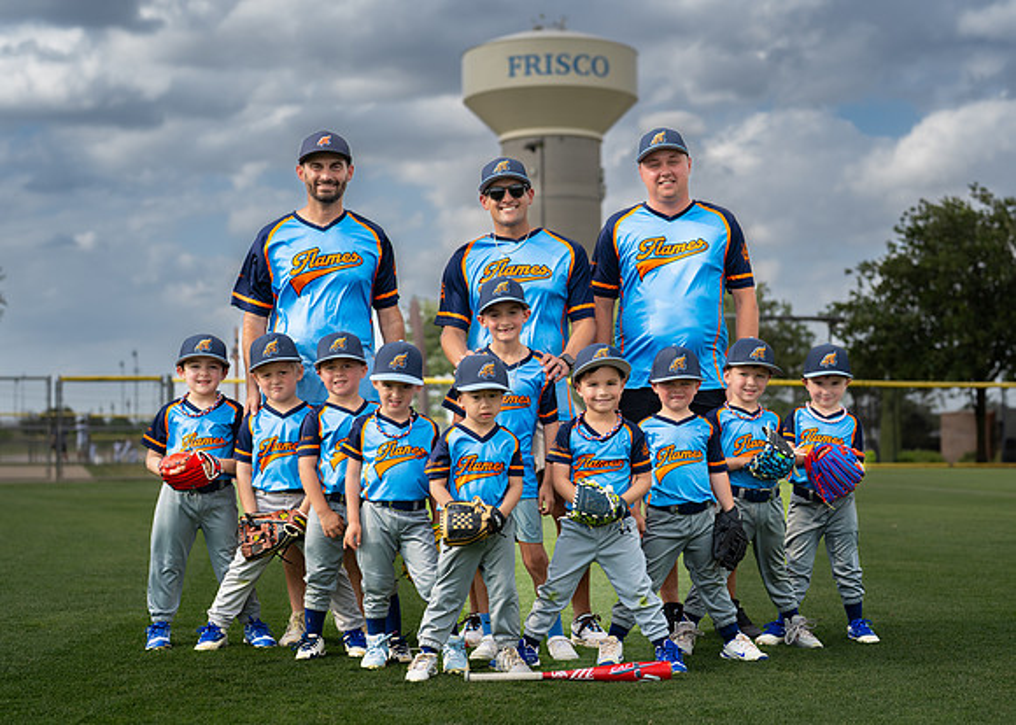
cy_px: 391
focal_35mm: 63
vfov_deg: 22.4
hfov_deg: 31.0
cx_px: 555
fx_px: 1830
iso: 100
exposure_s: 1/800
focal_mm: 50
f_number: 2.5
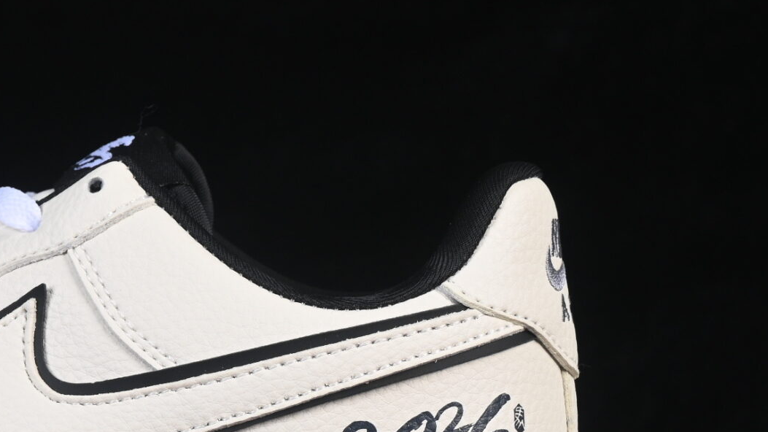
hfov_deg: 11.2
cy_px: 316
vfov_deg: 6.4
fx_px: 3889
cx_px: -32
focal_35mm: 191
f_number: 8
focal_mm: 50
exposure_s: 1/80
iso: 160
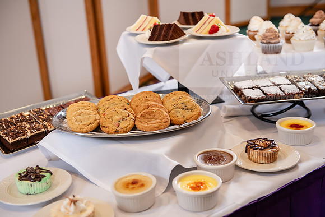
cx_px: 162
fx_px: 497
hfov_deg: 36.2
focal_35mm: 55
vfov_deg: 24.6
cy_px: 108
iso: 400
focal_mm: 55
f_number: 3.5
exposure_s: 1/160
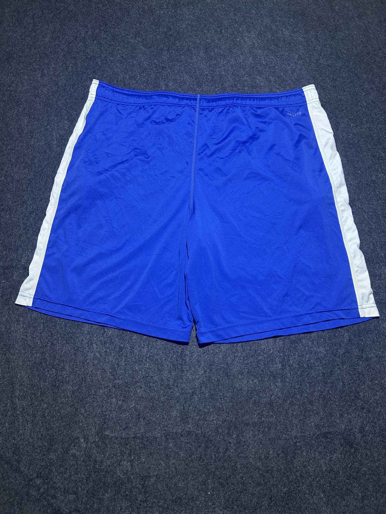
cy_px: 257
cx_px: 193
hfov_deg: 53.1
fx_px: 387
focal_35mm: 26
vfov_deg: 67.3
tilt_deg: -54.7
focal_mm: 5.7
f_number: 1.5
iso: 125
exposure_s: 1/100
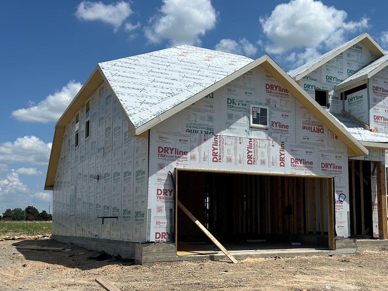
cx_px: 241
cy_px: 175
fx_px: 471
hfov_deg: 44.5
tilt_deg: +5.5
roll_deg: +0.7
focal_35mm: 42
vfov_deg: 34.2
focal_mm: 5.7
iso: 50
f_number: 1.5
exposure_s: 1/8000
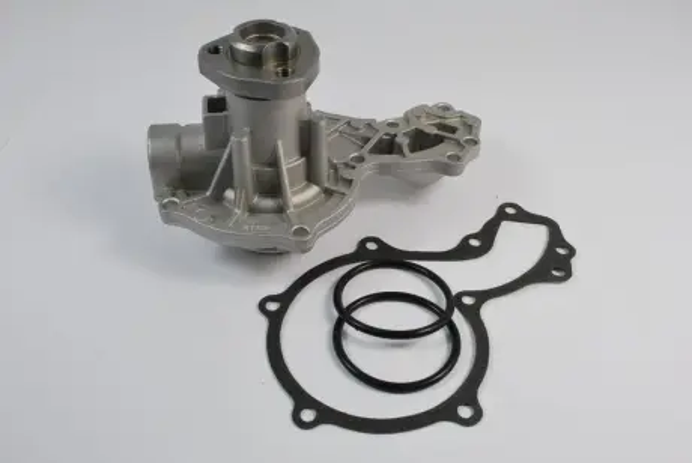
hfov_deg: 57.2
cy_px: 232
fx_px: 635
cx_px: 346
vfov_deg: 40.1
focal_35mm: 33
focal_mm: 22
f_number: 10
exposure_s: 1/15
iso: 100
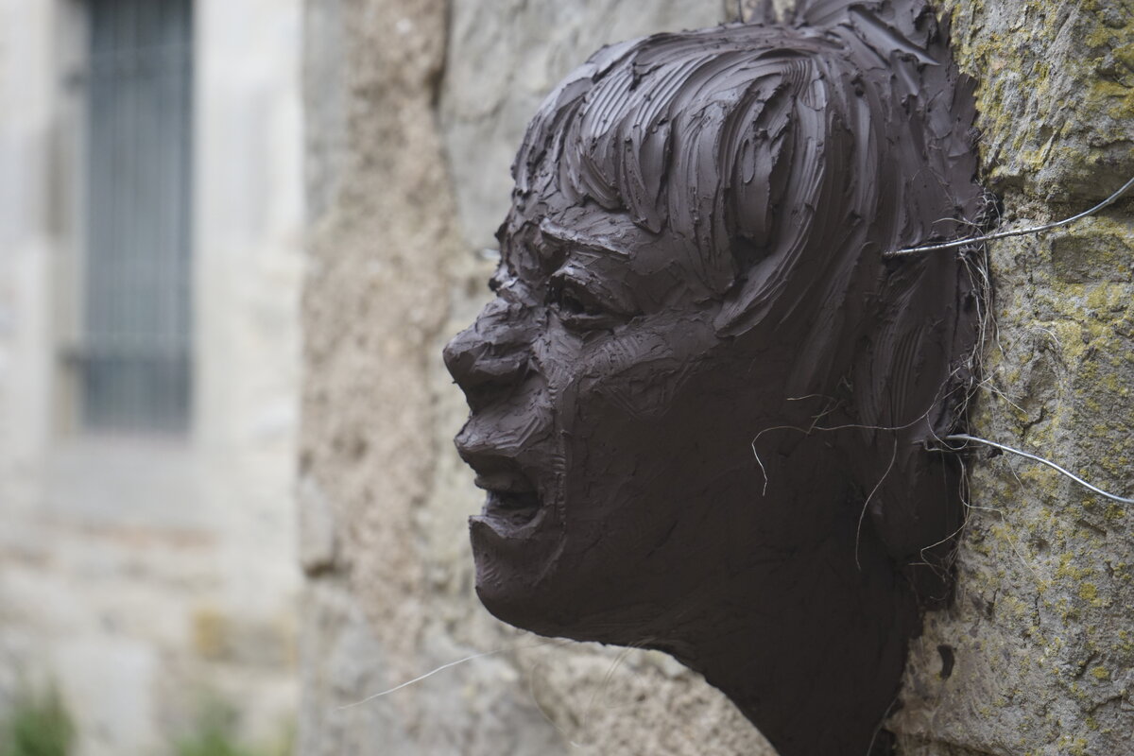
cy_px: 378
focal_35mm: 70
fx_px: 2205
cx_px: 567
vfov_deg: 19.5
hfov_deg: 28.8
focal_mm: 70
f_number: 5.6
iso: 800
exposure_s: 1/160
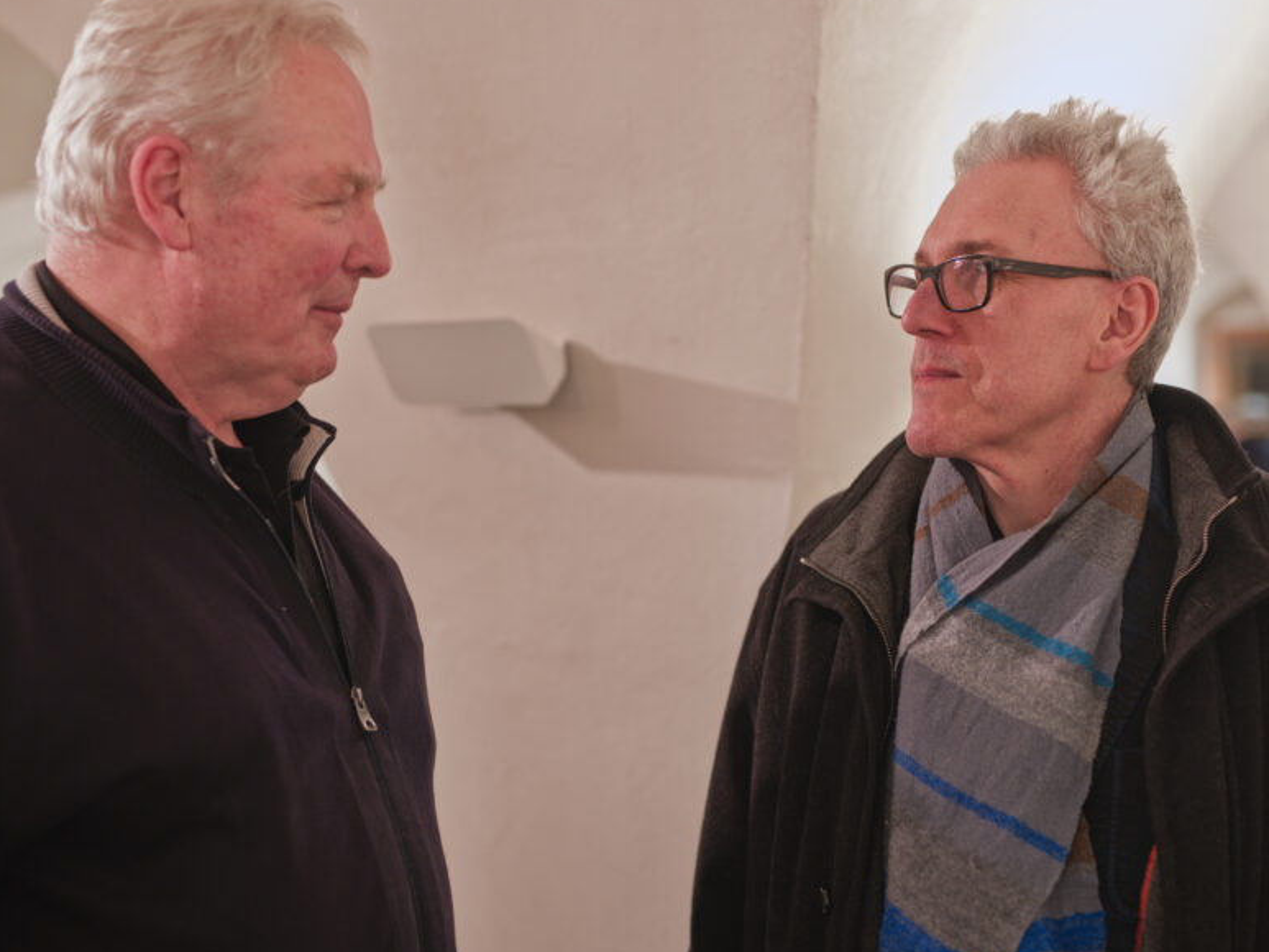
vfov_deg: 27.5
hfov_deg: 36.2
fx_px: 1943
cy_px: 501
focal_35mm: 53
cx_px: 678
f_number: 2
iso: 1250
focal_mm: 50
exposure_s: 1/80
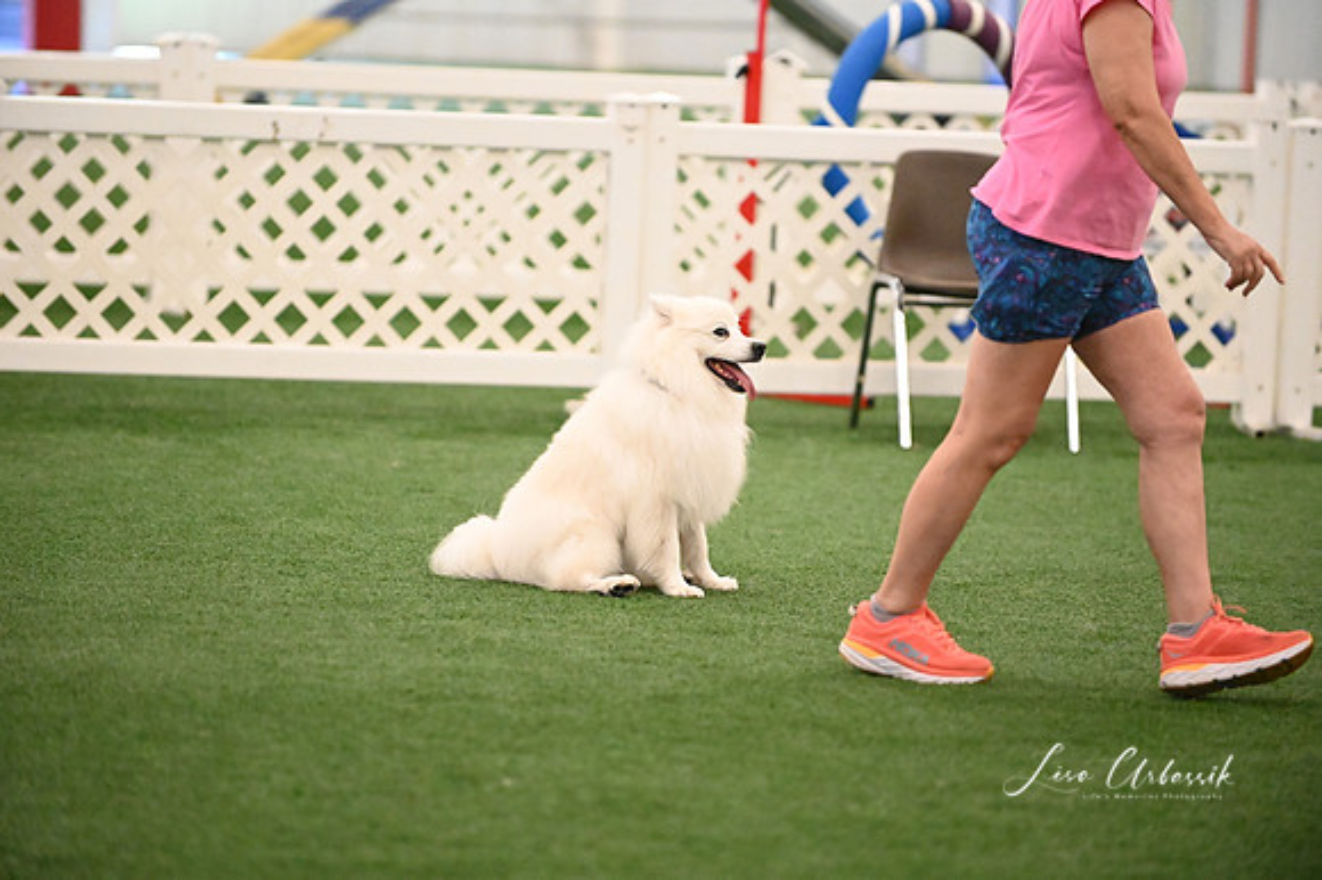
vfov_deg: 6.9
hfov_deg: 10.3
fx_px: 7340
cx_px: 661
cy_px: 440
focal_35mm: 200
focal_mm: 200
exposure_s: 1/800
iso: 20000
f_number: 2.8
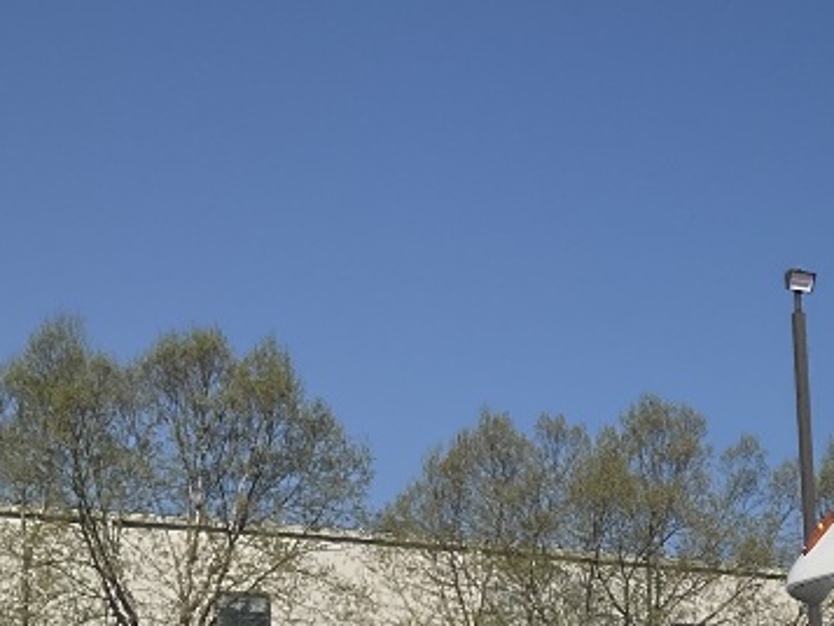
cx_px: 1276
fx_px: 2507
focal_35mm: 104
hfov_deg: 17.0
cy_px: 1084
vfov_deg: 13.0
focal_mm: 3
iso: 25
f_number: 1.8
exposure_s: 1/4065
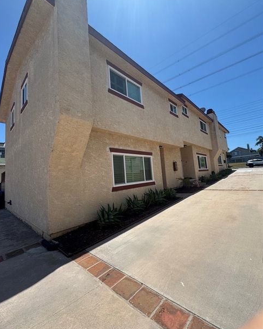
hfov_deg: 84.0
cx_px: 128
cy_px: 160
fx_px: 146
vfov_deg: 96.8
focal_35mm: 15
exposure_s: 1/1748
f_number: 2.2
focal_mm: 2.22
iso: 50
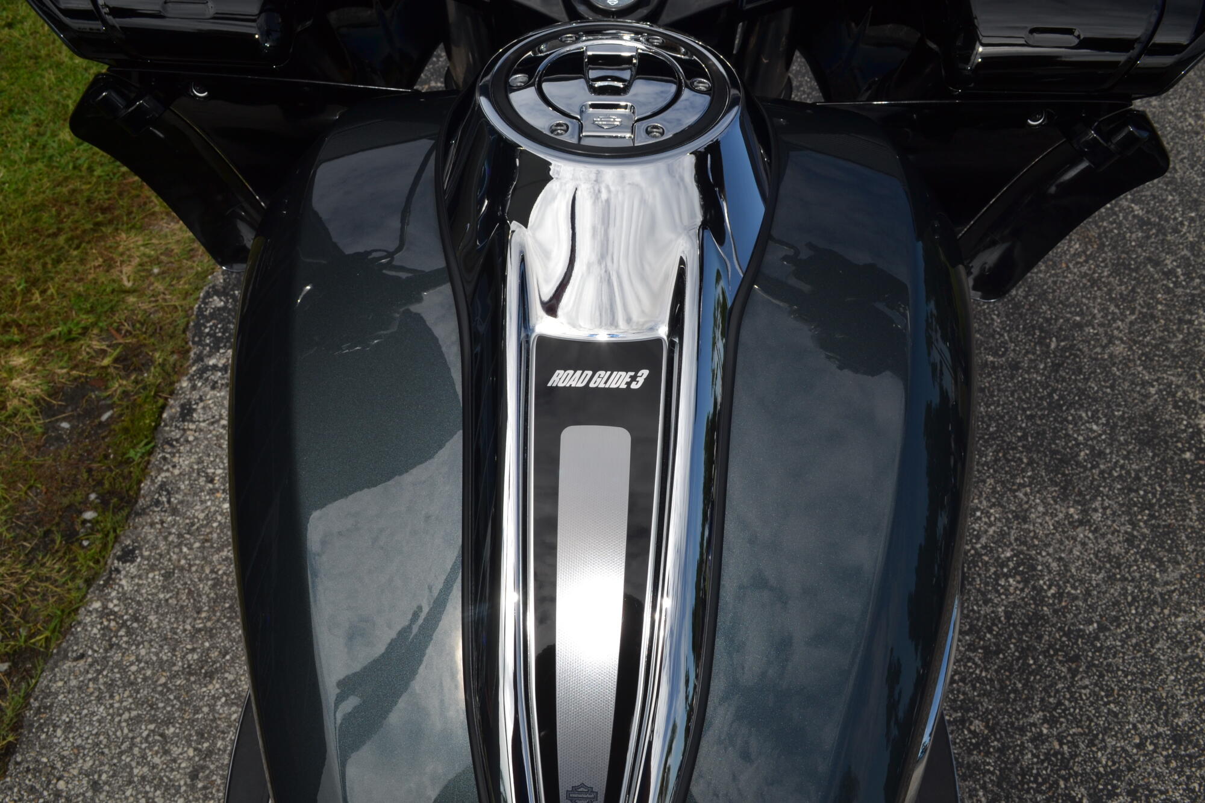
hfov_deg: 57.2
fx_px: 1104
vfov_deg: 40.0
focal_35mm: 33
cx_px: 602
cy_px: 402
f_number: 13
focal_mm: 22
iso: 100
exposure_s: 1/200
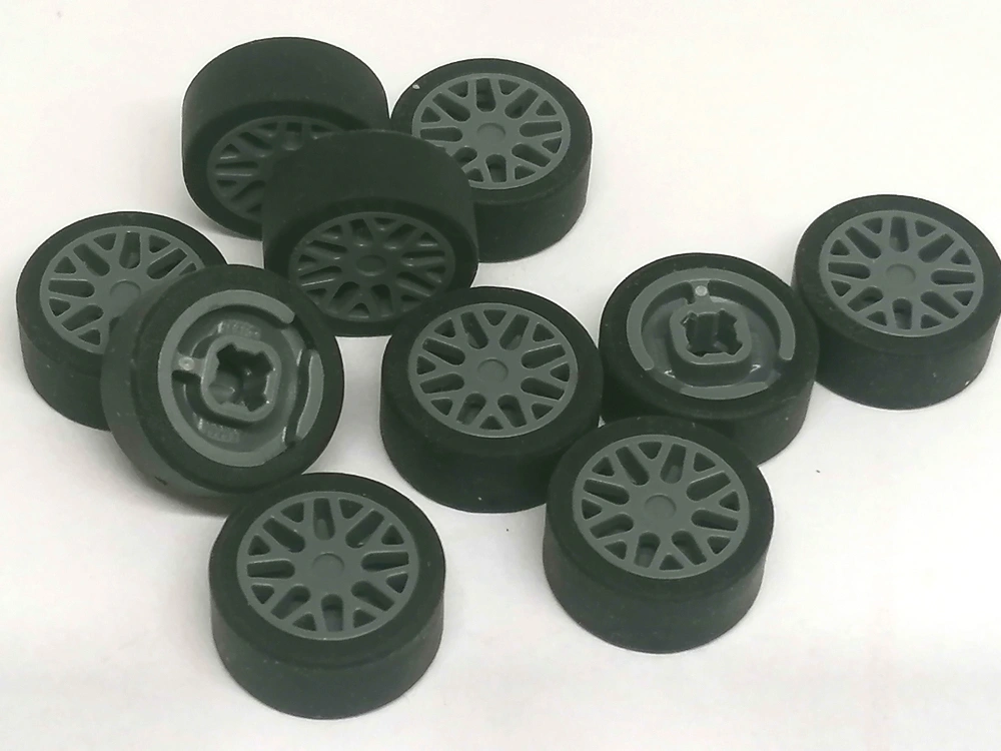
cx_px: 500
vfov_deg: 16.4
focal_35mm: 90
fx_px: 2603
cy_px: 376
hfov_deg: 21.8
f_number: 1.8
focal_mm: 4.75
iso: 50
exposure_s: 1/217
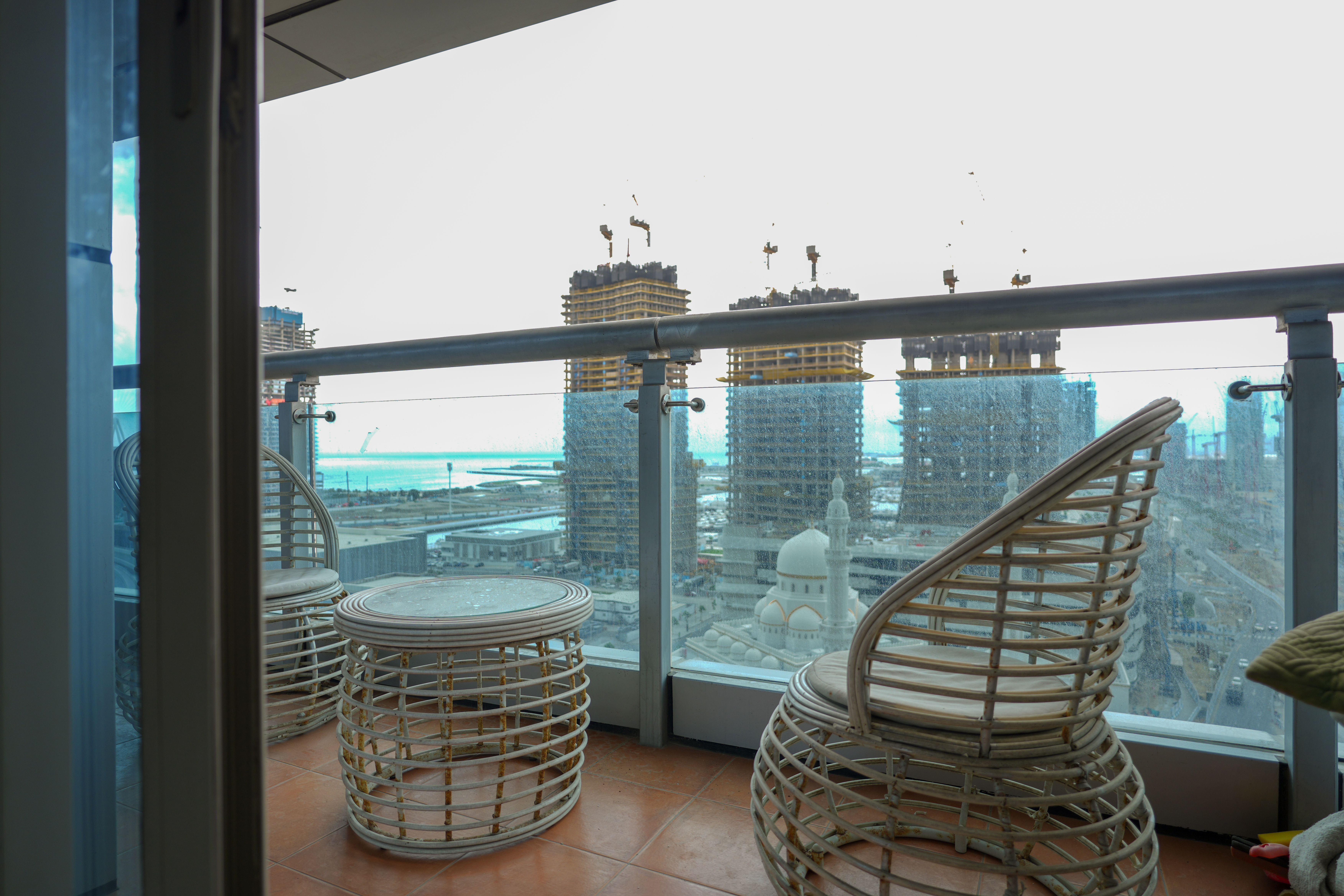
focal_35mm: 20
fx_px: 747
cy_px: 448
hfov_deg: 84.0
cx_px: 672
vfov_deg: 61.9
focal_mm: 20
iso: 64
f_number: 3.5
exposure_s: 1/90
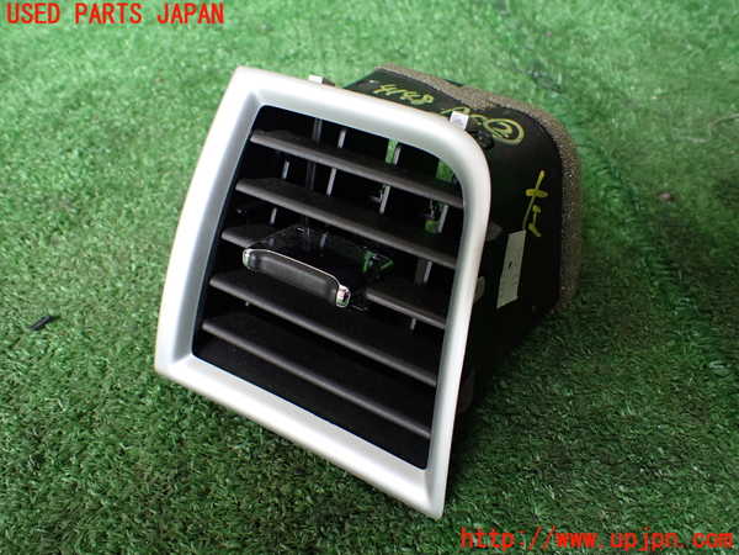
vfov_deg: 46.8
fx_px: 640
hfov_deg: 60.0
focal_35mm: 30
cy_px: 278
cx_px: 370
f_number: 2.3
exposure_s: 1/125
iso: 250
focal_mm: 5.4
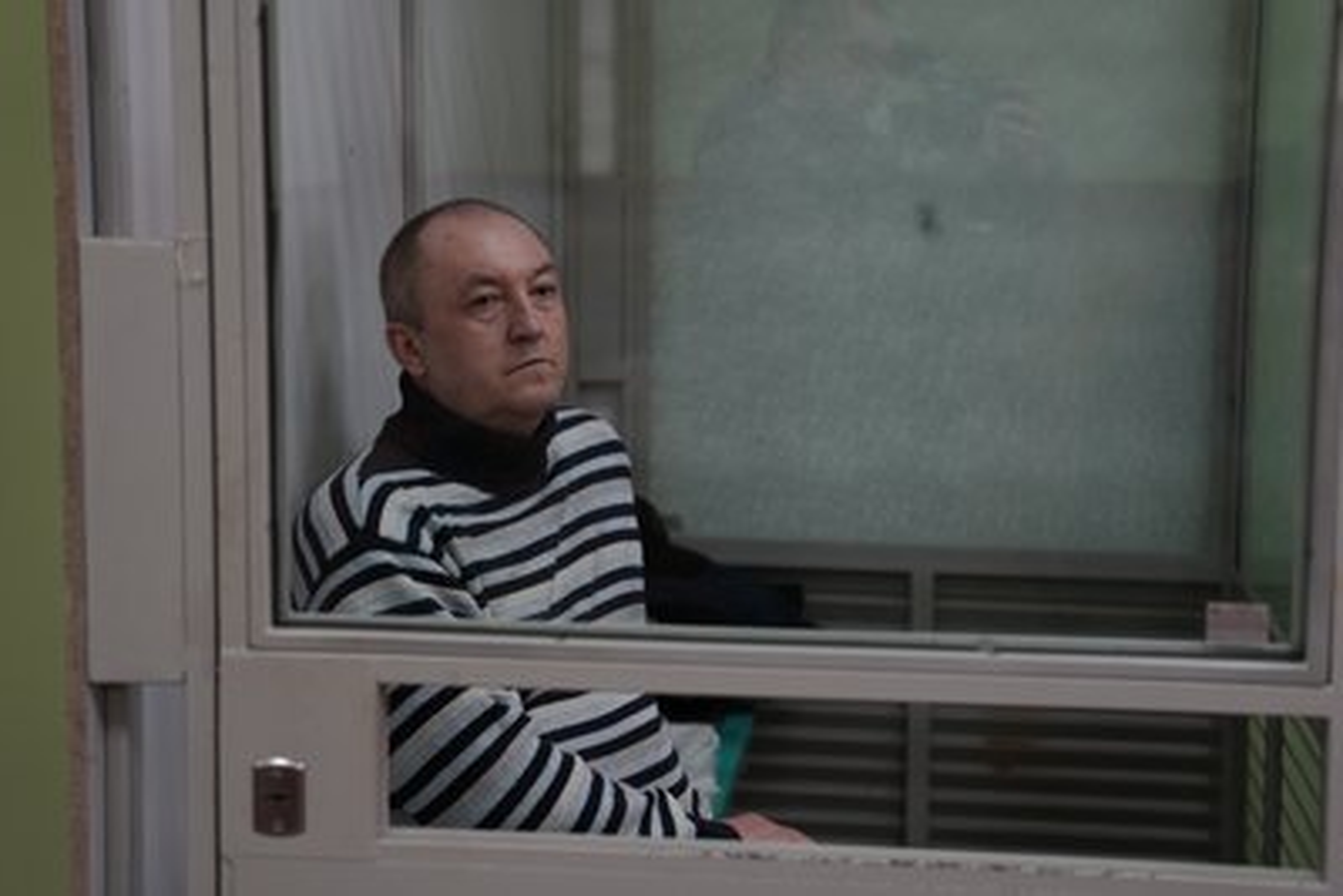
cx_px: 672
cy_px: 448
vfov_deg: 20.3
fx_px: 2500
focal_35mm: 67
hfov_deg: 30.1
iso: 320
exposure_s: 1/125
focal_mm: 67
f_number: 3.2
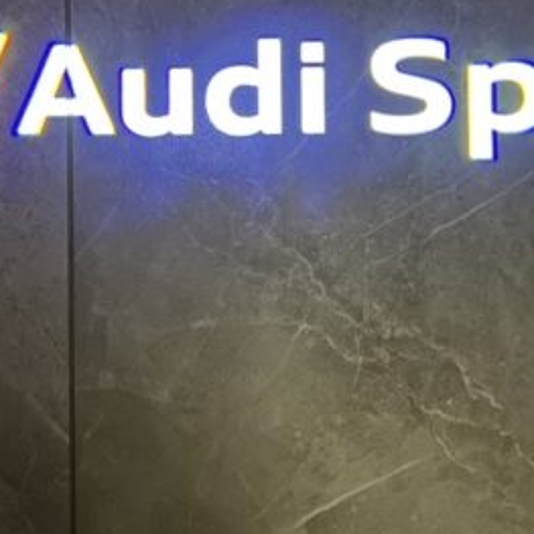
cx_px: 246
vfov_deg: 25.4
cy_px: 122
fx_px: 1169
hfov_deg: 25.7
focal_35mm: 67
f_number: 1.5
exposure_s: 1/5
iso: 800
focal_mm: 5.7
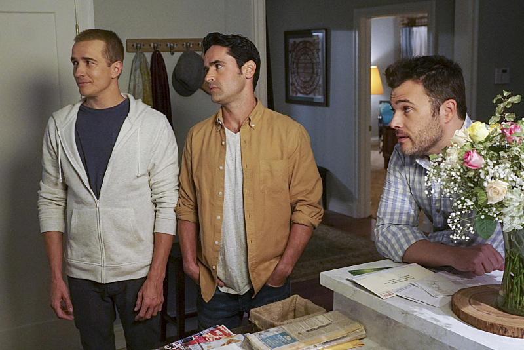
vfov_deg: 29.9
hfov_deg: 43.6
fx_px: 655
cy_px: 175
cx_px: 262
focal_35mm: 45
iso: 5000
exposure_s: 1/60
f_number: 4
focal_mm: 30
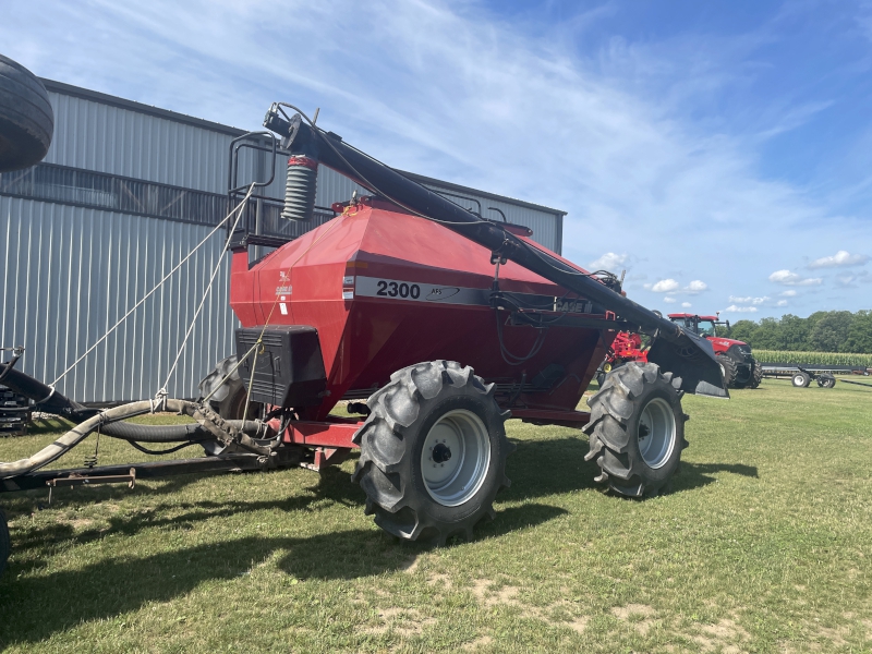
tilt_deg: +2.5
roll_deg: -2.6
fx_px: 655
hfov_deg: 67.3
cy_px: 327
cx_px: 436
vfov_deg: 53.1
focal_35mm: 26
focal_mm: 4.2
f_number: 1.6
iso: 32
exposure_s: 1/3125
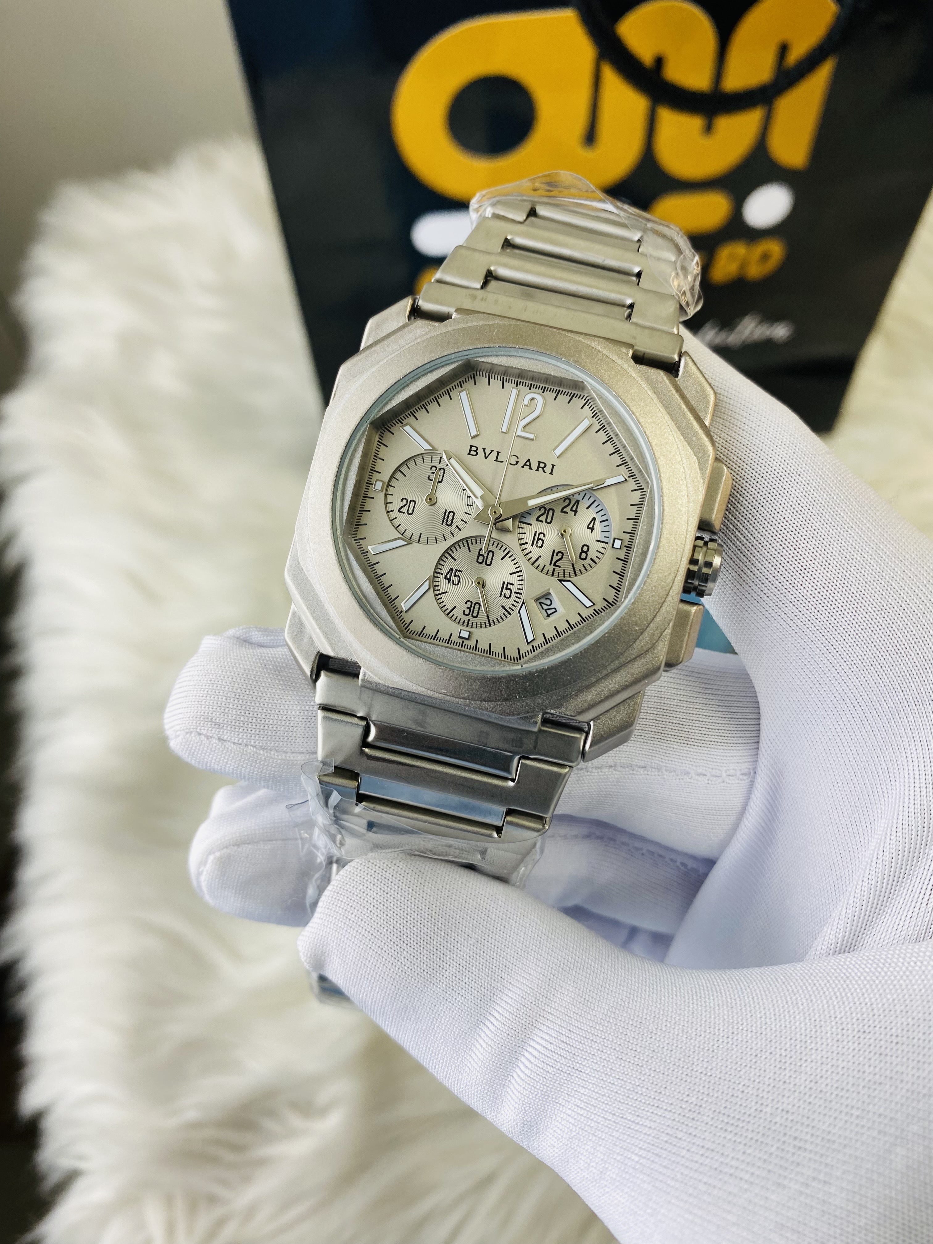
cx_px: 466
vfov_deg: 69.4
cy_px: 622
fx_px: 898
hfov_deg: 54.9
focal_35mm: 25
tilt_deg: -61.4
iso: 32
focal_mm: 4.25
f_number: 1.8
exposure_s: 1/100
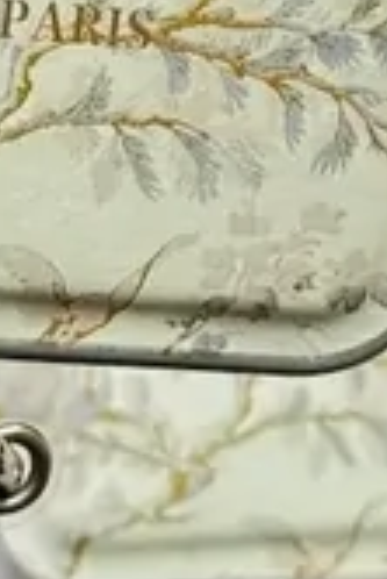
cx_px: 312
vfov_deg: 7.4
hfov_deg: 5.1
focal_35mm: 270
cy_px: -433
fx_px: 4344
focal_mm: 6.76
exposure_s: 1/121
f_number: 1.78
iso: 64
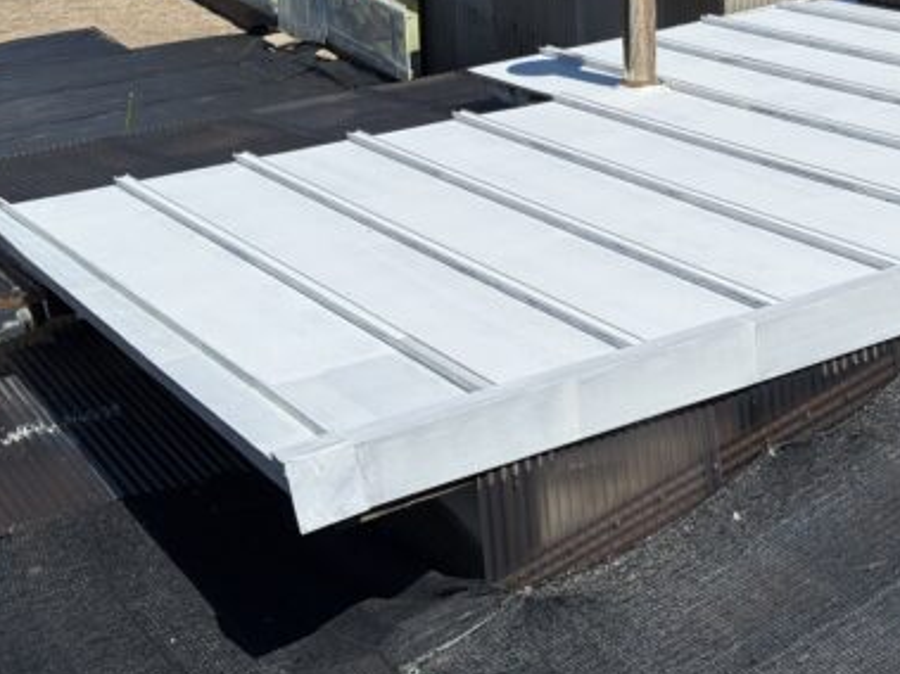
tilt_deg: -19.1
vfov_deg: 19.3
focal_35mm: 76
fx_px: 1975
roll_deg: +0.8
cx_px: 648
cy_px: 197
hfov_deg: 25.4
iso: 50
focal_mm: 6.76
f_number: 1.78
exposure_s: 1/11364
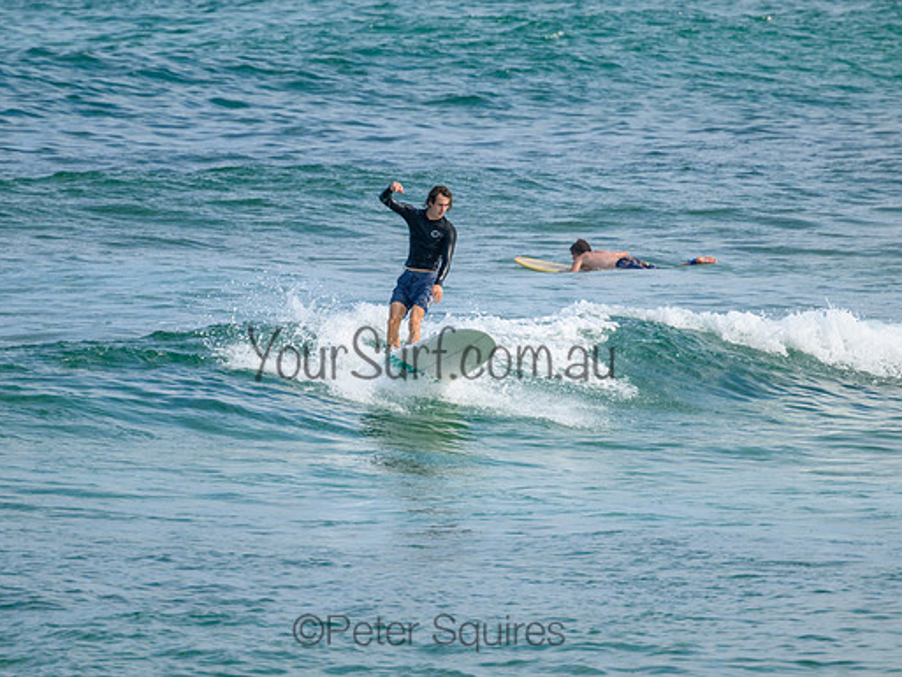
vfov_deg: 1.7
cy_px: 338
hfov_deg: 2.3
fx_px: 22675
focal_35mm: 870
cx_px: 429
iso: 1400
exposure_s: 1/2000
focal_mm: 800
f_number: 11
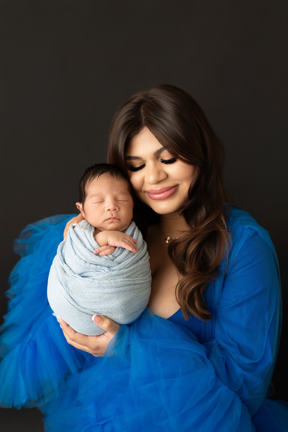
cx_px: 144
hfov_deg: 37.9
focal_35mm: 35
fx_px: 420
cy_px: 216
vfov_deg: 54.4
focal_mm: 35
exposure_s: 1/200
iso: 100
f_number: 2.2
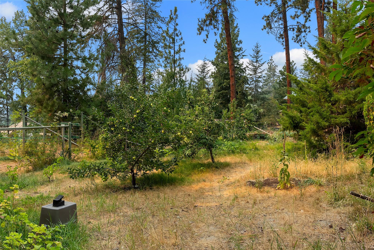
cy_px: 125
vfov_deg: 45.6
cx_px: 187
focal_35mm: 29
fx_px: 297
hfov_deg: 64.4
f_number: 8
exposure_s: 1/100
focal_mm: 28.6
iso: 100
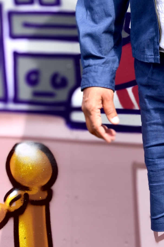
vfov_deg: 10.0
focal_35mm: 203
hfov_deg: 6.7
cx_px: 198
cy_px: -31
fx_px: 1388
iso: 200
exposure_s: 1/500
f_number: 8
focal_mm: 50
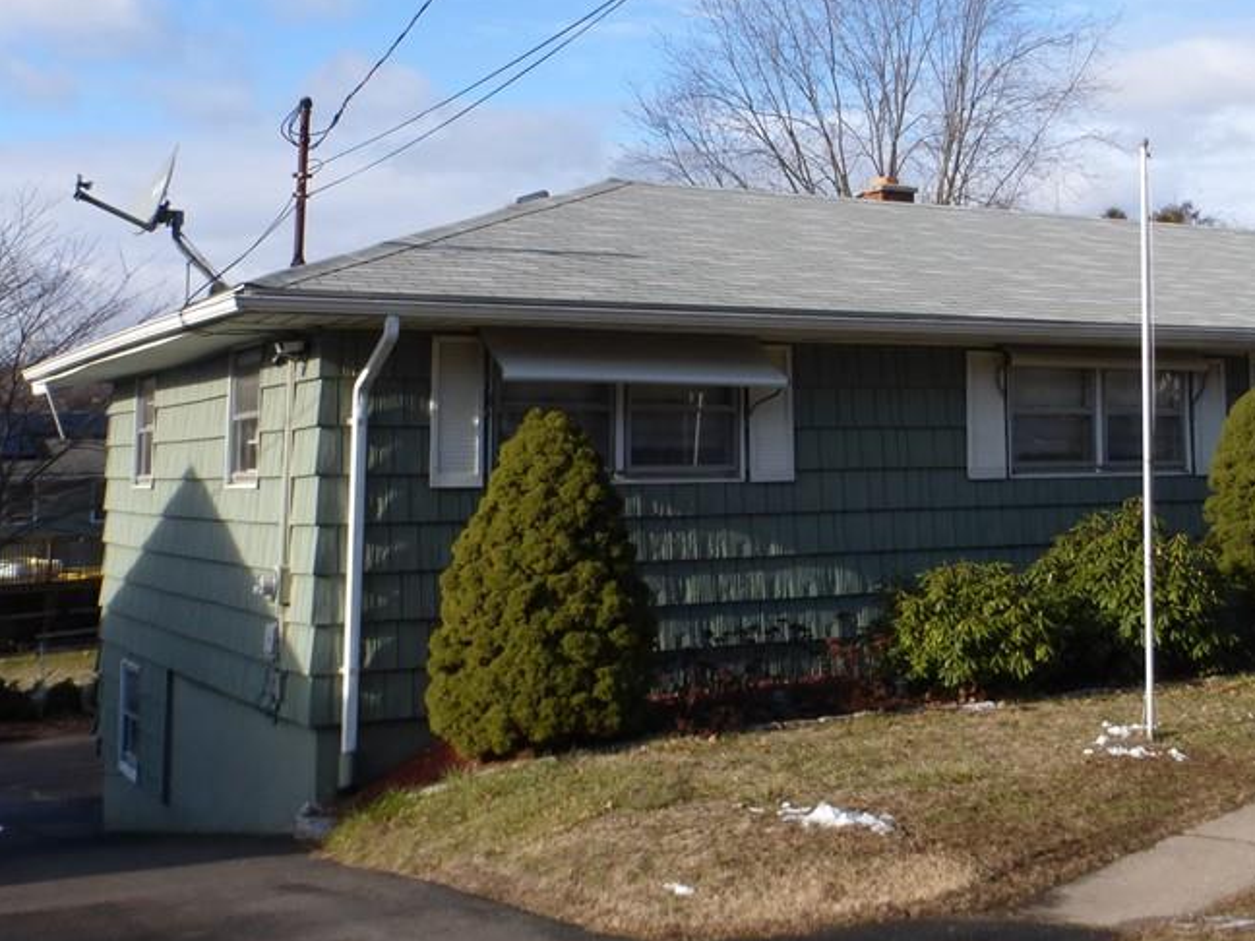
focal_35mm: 49
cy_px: 234
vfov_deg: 29.2
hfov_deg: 38.2
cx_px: 895
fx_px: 1776
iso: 100
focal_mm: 5.4
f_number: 4
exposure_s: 1/640
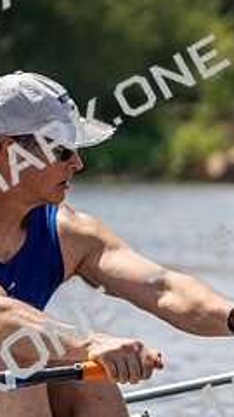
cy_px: 267
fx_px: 5582
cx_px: 411
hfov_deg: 2.4
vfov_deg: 4.3
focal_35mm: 506
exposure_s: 1/1600
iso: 200
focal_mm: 200
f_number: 5.6
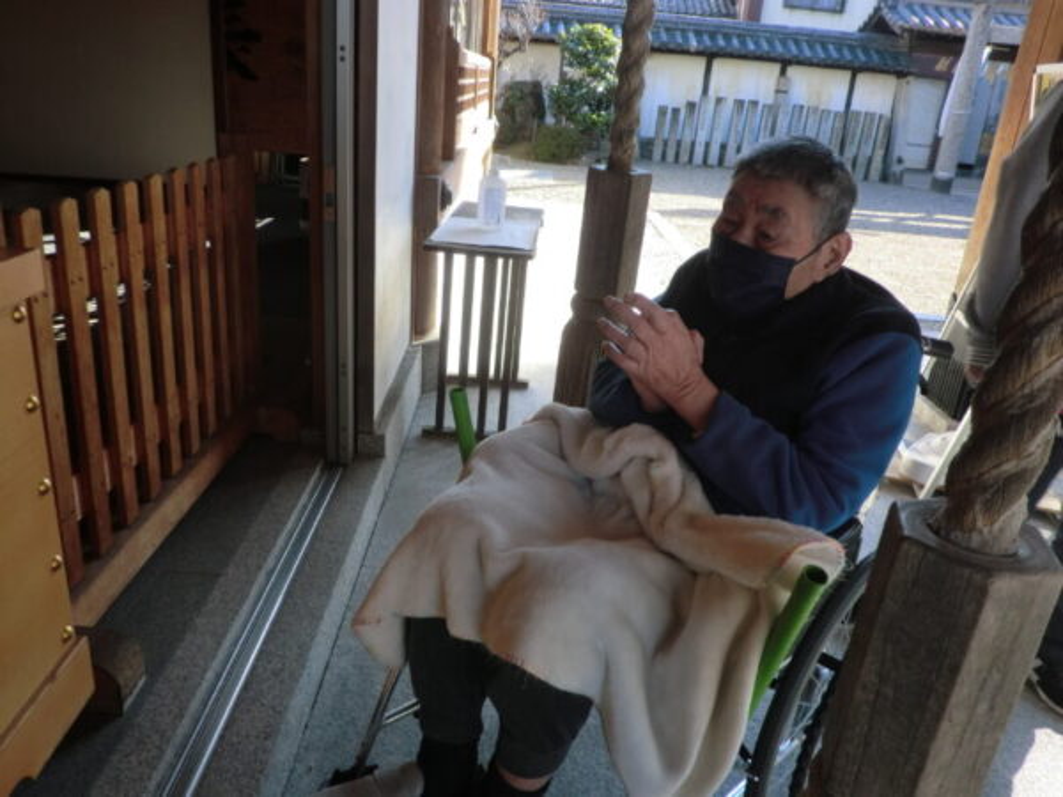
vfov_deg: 53.1
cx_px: 532
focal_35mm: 26
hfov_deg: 67.3
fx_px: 798
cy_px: 398
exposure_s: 1/125
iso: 50
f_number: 2.8
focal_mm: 4.7
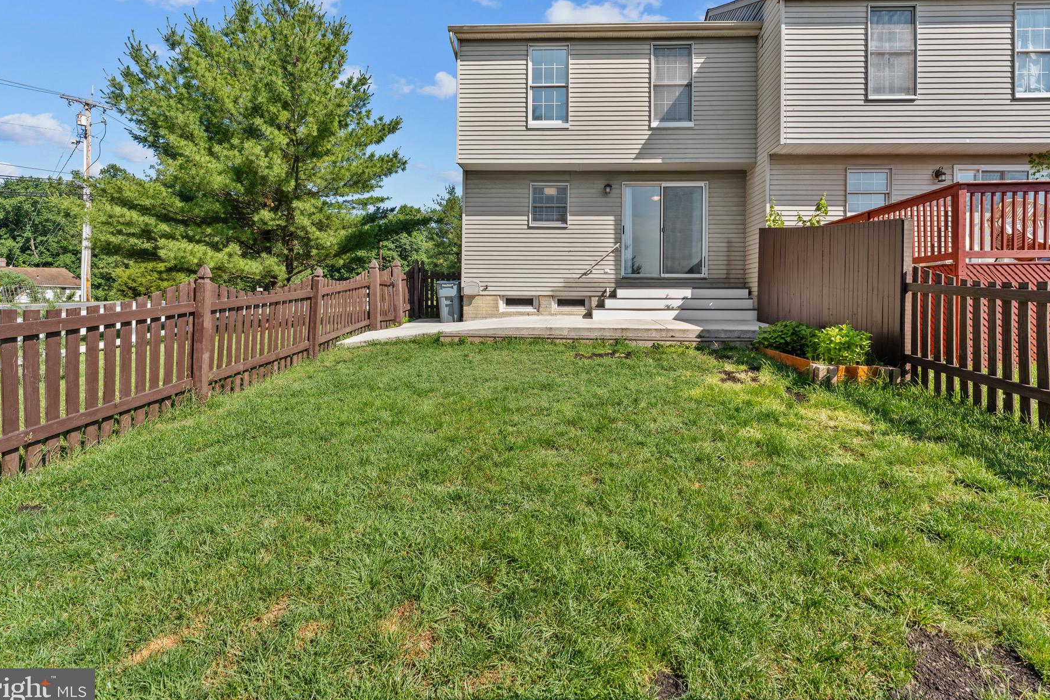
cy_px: 311
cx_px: 565
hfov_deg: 96.6
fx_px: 467
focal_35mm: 16
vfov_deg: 73.5
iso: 100
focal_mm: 14
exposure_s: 1/60
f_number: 8
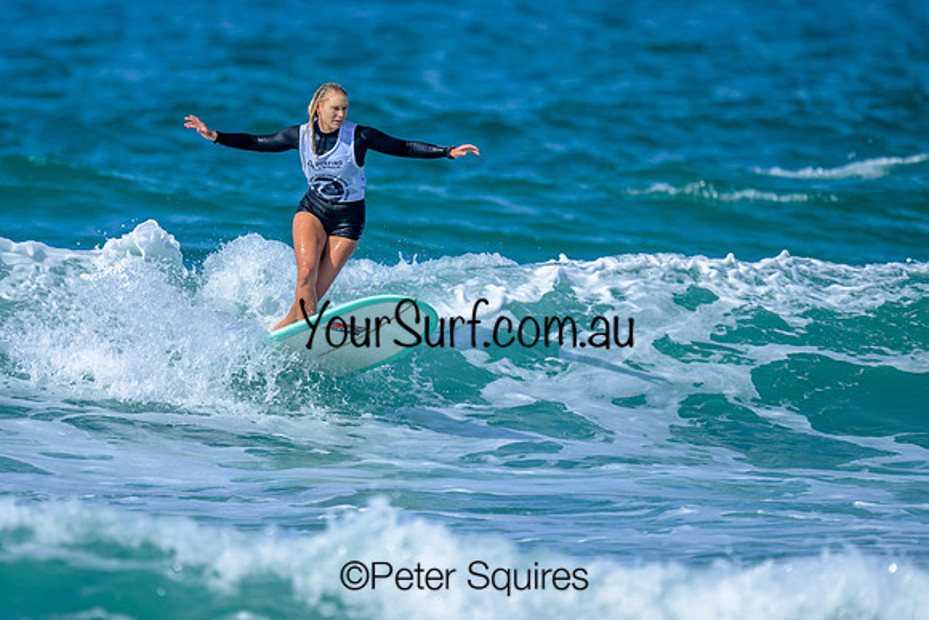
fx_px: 28391
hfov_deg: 1.9
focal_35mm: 1100
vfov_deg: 1.3
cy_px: 310
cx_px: 311
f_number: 6.3
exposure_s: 1/2000
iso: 220
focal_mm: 800
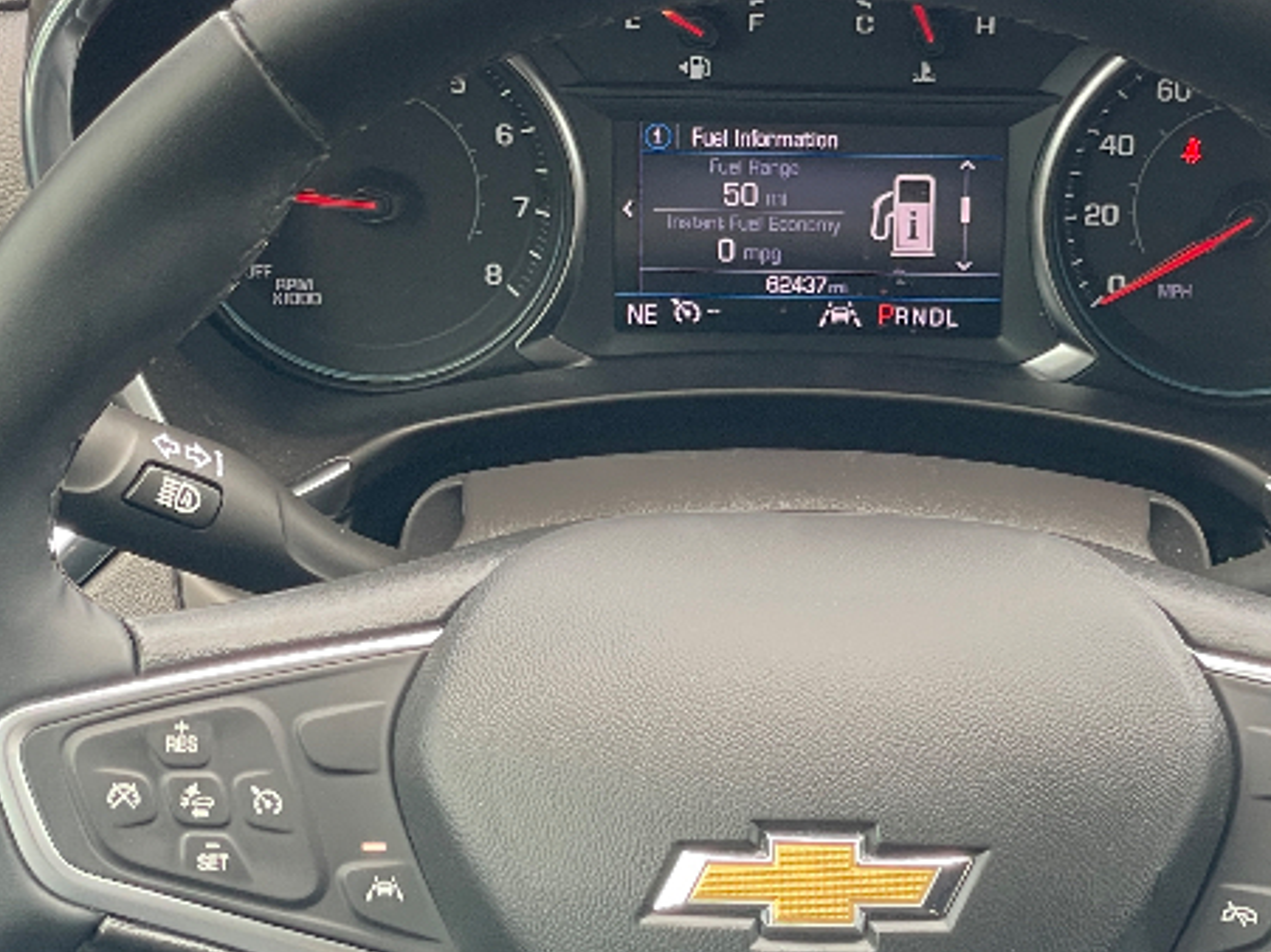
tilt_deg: -33.5
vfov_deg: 12.5
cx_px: 840
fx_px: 4331
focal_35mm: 118
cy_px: 848
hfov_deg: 16.7
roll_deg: -2.4
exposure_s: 1/122
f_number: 2
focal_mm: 6
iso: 100
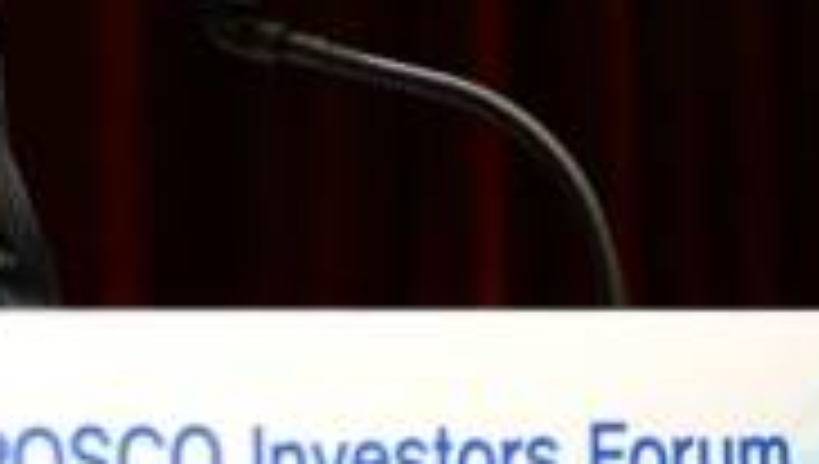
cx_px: -234
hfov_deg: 5.5
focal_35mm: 387
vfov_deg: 3.1
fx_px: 8417
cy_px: -99
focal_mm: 135
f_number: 2.8
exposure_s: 1/160
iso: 3200
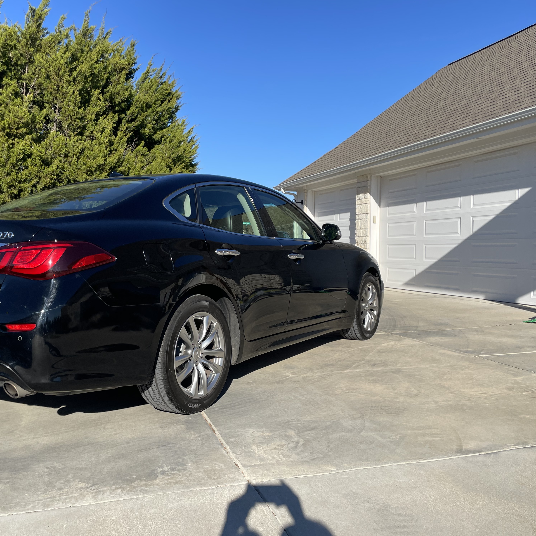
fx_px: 543
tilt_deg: -2.9
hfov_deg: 52.3
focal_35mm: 31
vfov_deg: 52.5
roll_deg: -0.7
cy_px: 266
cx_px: 221
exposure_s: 1/3205
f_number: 1.6
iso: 32
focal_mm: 4.2
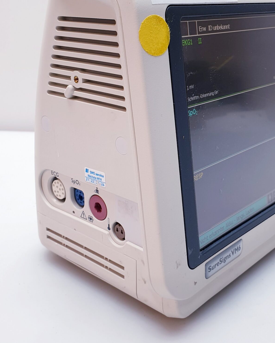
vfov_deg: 41.9
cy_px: 145
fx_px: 448
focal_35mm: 44
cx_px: 174
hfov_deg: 33.9
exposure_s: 1/50
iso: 64
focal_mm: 4.3
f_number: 2.4
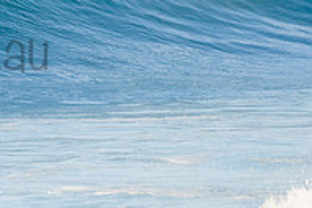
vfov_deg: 0.9
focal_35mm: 1466
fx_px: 12704
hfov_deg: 1.4
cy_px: 34
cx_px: -118
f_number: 5.6
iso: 280
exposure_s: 1/1600
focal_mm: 500
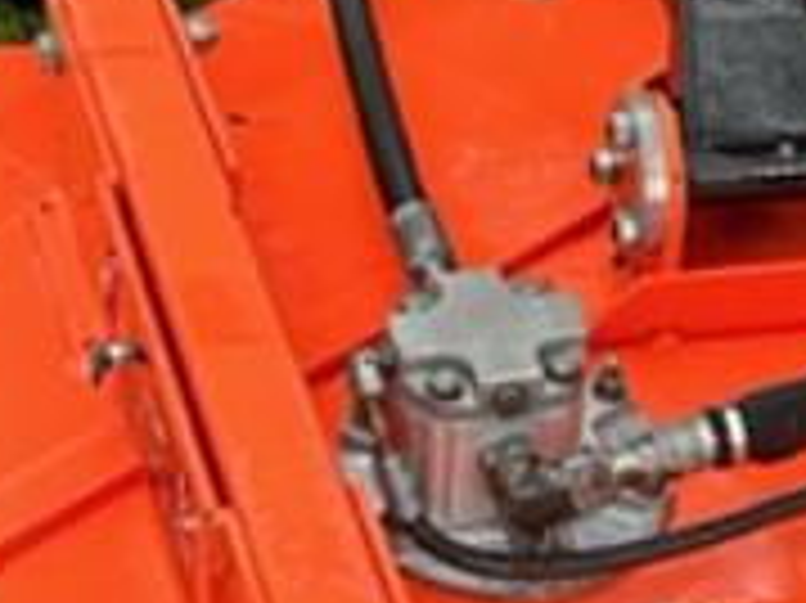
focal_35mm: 116
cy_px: 382
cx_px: 725
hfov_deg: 16.8
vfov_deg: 12.7
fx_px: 2699
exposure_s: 1/121
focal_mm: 5.7
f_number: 1.5
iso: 80
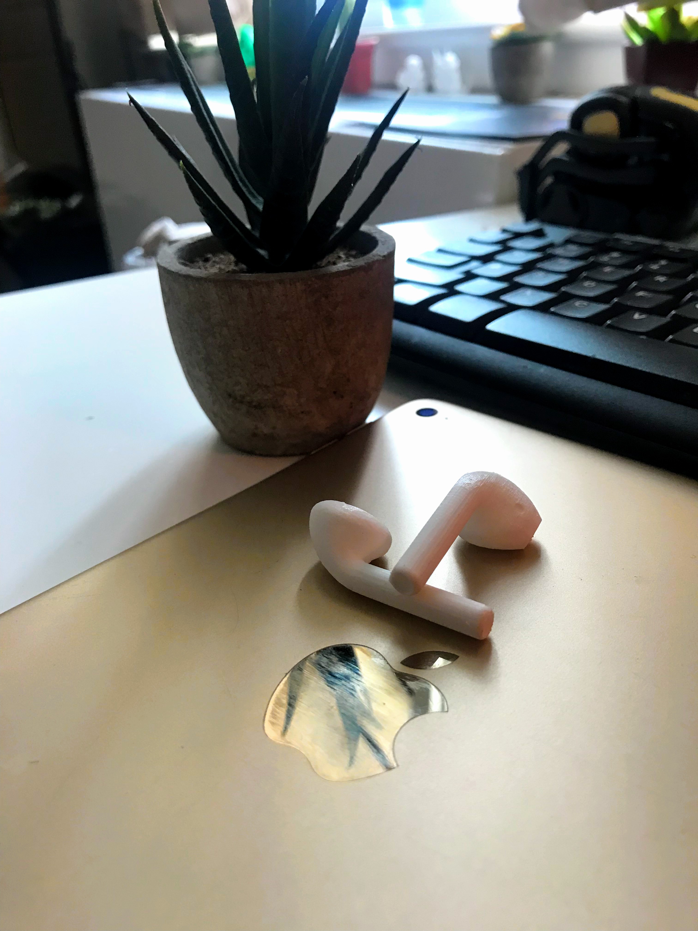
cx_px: 349
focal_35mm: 28
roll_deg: +3.4
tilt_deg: -28.4
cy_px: 466
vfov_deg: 63.4
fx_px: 753
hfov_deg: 49.7
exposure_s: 1/32
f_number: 1.8
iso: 32
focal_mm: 3.99
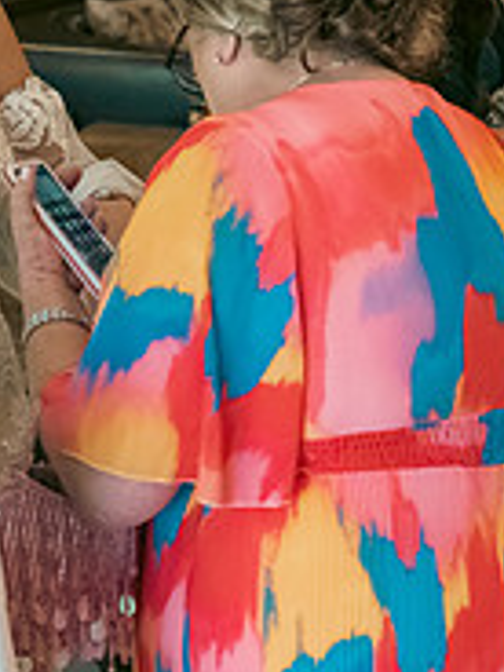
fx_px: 1825
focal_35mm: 94
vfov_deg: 20.7
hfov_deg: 15.6
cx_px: 84
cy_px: 159
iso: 1600
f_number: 3.5
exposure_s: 1/160
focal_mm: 31
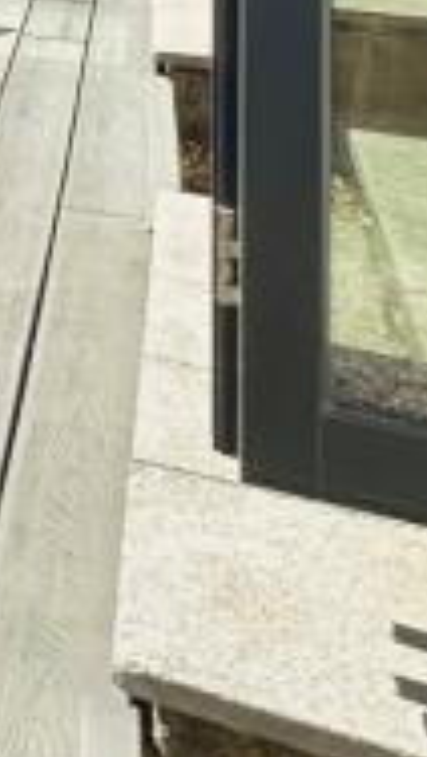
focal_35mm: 83
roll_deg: +0.9
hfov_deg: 7.7
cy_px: -473
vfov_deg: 20.6
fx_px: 1668
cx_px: -1378
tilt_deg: +1.3
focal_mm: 2.22
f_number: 2.2
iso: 40
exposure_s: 1/651
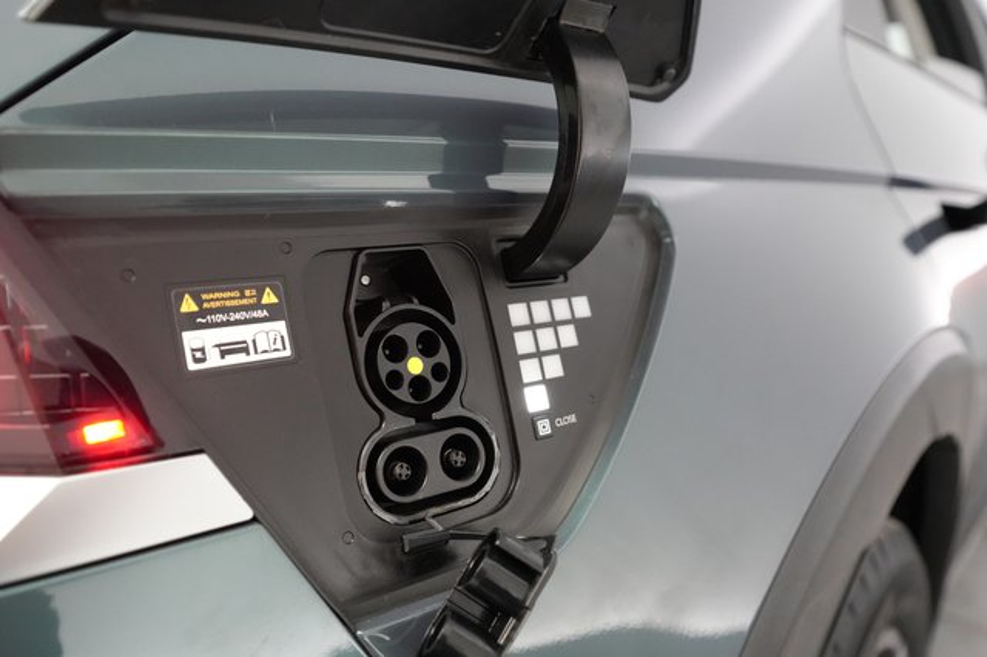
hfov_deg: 67.4
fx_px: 740
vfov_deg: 47.9
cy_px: 328
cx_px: 494
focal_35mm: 27
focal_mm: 27
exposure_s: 1/160
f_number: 4
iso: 10000
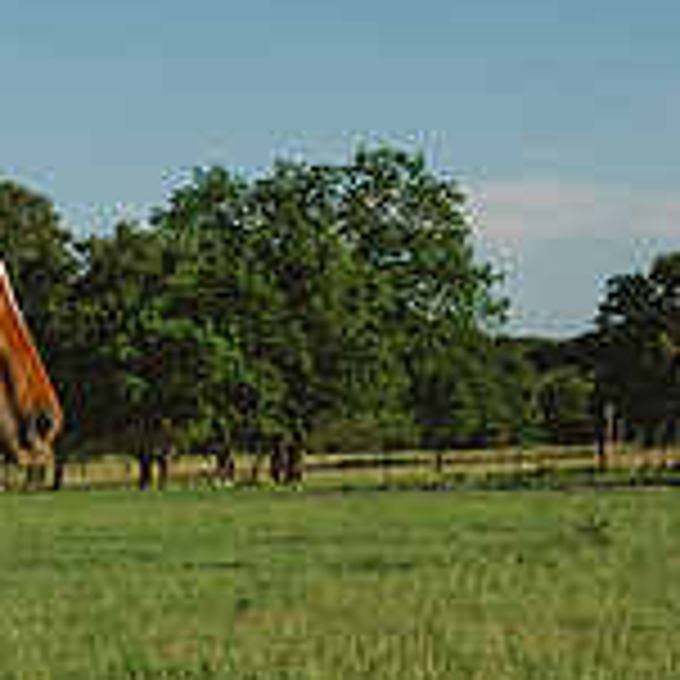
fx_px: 2356
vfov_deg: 16.3
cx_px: -236
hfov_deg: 15.5
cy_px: 571
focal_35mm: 106
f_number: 4.5
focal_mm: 30
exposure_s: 1/640
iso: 80
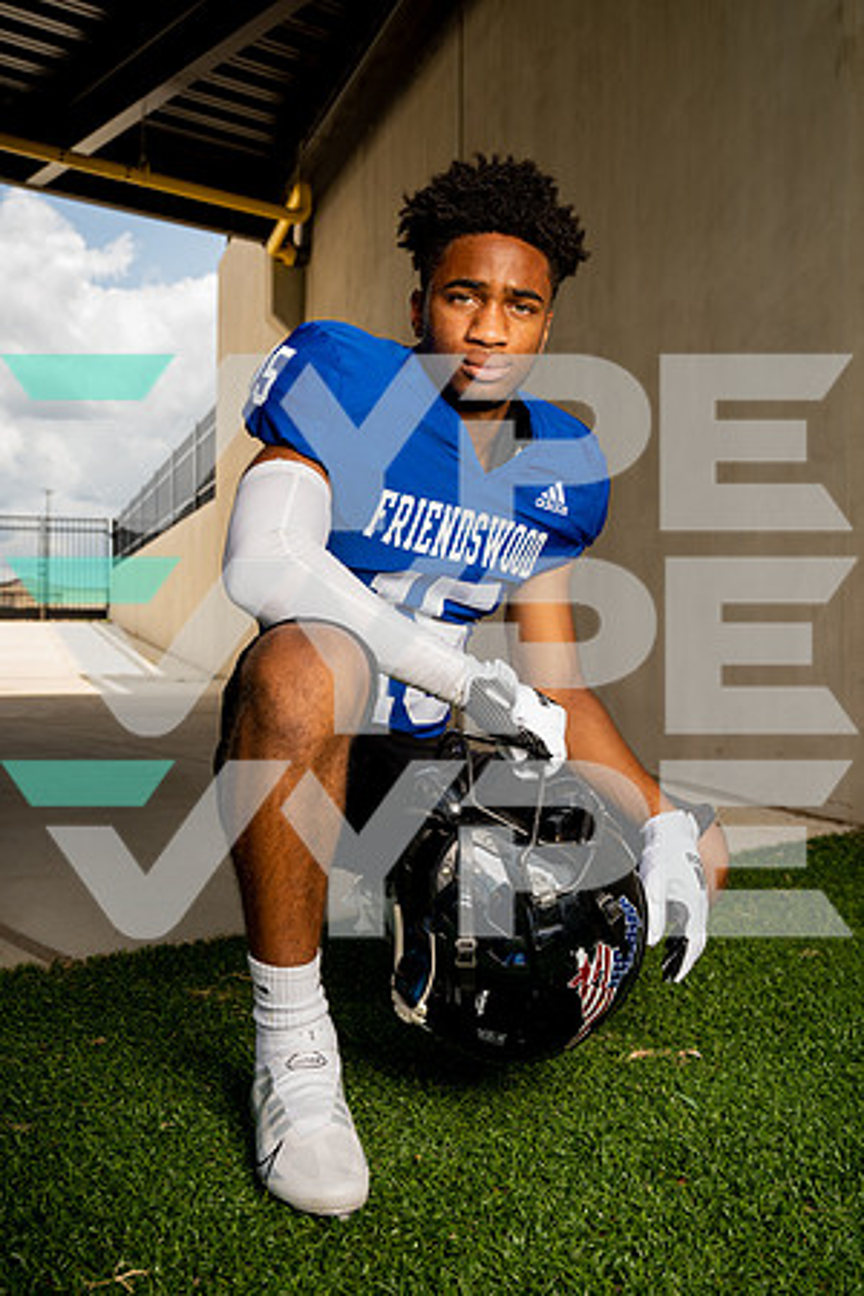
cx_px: 432
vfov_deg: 53.1
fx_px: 1296
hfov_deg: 36.9
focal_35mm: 36
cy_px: 648
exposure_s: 1/250
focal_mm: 36
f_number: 6.3
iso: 64
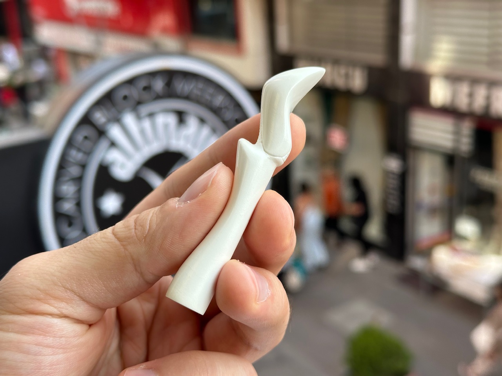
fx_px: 696
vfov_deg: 30.3
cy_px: 188
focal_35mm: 48
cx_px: 251
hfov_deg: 39.7
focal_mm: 6.86
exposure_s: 1/464
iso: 64
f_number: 1.78
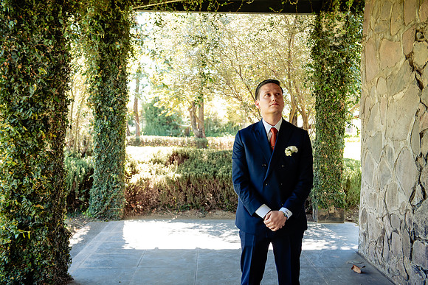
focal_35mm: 45
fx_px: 535
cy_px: 142
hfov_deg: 43.6
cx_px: 214
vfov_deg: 29.9
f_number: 4
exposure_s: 1/125
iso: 400
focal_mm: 45
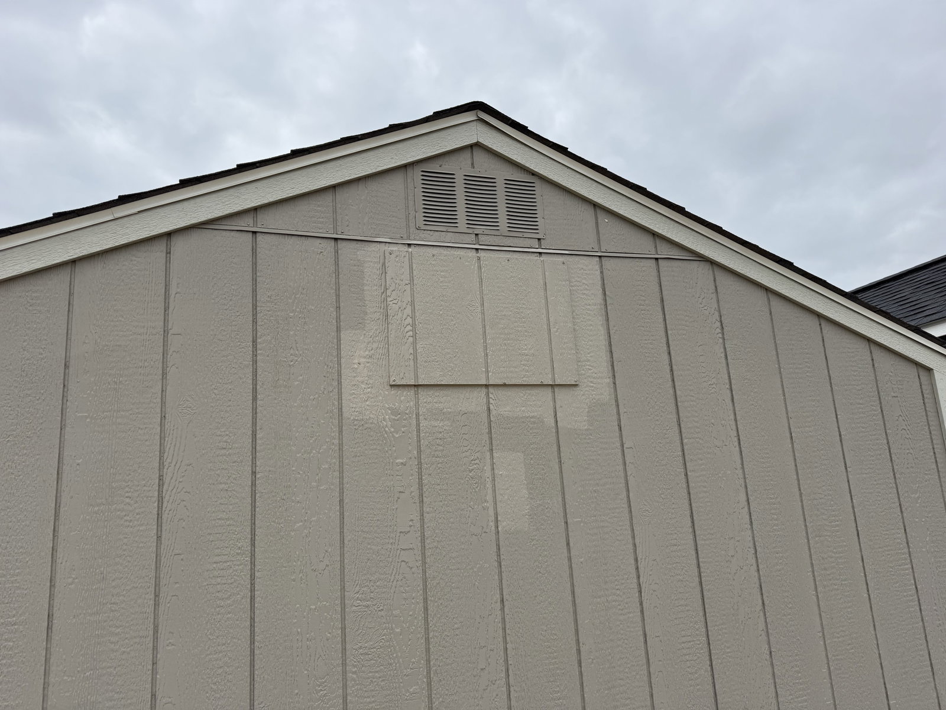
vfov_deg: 56.8
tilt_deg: +11.4
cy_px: 355
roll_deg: +3.4
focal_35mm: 24
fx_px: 656
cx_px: 473
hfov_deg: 71.6
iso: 80
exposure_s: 1/1285
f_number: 1.78
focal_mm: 6.76
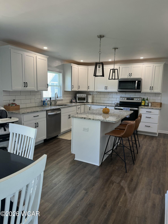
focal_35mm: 24
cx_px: 84
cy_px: 112
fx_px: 155
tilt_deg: -8.3
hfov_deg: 56.8
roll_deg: -0.5
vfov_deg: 71.6
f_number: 1.78
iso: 160
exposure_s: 1/120
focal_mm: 6.76
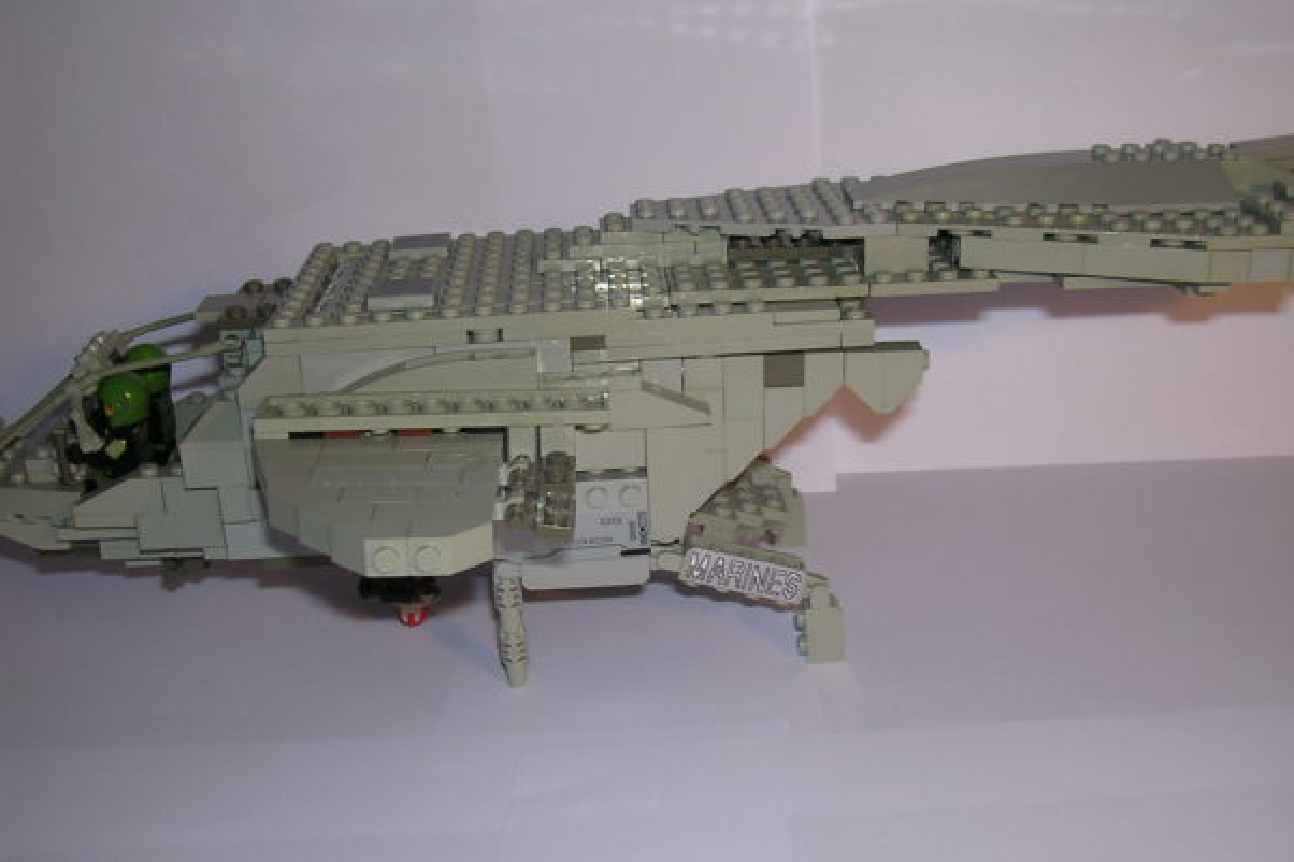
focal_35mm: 42
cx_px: 681
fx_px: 1509
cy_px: 423
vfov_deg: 31.9
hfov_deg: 46.4
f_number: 2.8
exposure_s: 1/60.1
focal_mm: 5.8
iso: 100
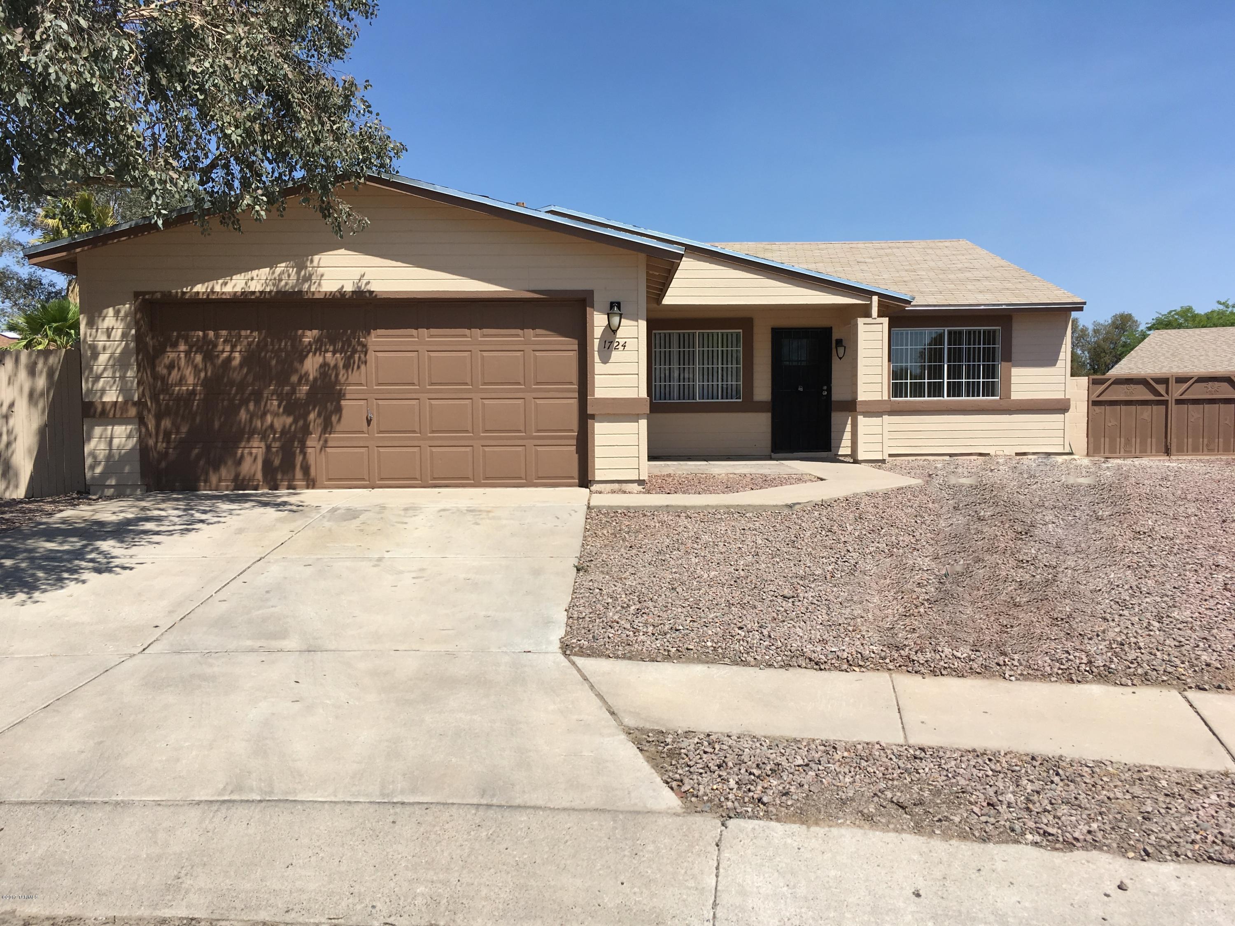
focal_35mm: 29
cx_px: 618
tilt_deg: -2.7
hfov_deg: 61.7
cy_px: 463
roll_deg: -0.5
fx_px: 1035
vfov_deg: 48.2
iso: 25
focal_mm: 4.15
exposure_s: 1/1923
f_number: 2.2
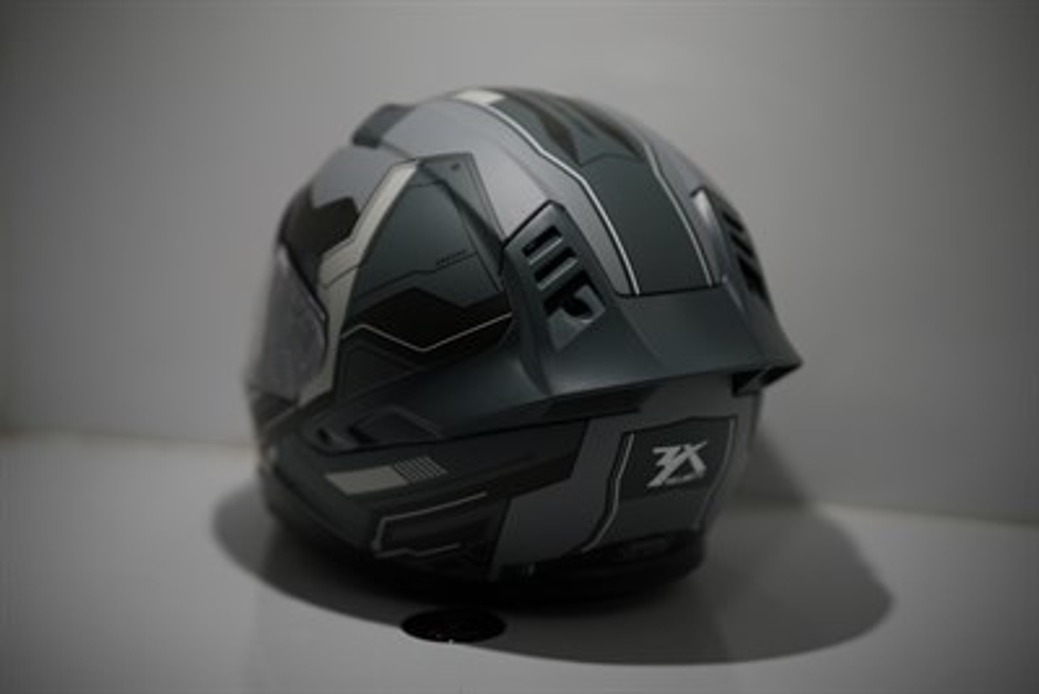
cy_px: 347
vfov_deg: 16.1
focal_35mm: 85
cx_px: 520
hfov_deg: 23.9
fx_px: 2454
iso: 80
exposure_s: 1/3200
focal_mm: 85
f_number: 1.4
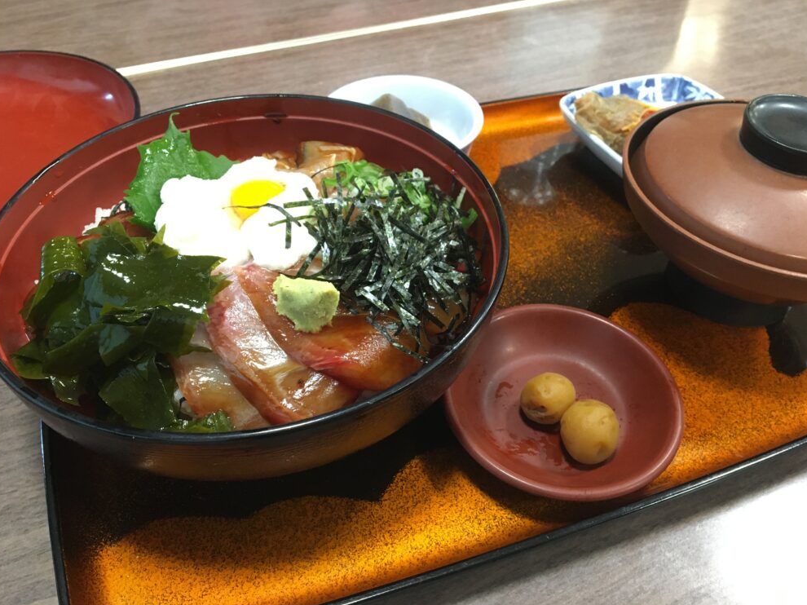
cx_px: 410
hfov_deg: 60.0
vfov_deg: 46.8
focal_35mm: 30
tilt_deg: -45.1
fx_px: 699
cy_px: 299
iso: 200
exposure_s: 1/30
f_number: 2.2
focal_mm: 4.15
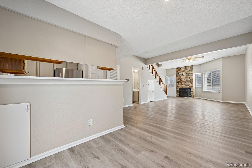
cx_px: 126
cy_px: 84
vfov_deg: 81.2
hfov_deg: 104.3
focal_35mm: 14
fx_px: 98
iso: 360
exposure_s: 1/15
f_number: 10
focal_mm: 14
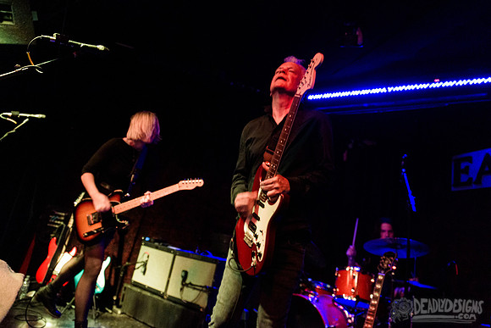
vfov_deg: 46.4
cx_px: 236
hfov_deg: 65.5
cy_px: 147
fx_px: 382
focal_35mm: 28
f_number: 3.2
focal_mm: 24
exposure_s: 1/100
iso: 3200
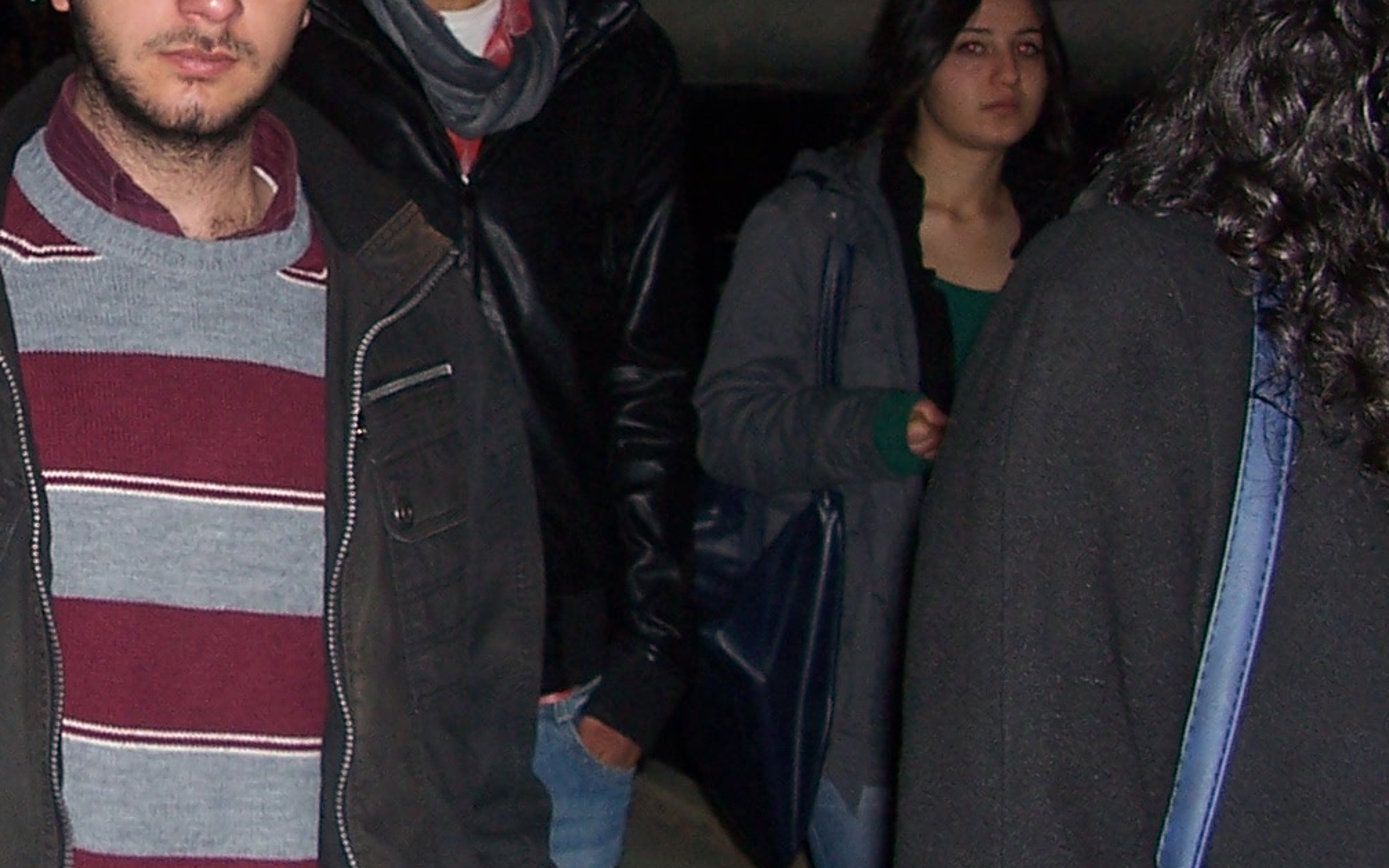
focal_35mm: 85
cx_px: -105
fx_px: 3218
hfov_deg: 23.0
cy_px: 168
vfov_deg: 15.3
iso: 80
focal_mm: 6
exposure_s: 1/60
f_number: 2.8
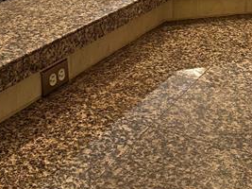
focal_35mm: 69
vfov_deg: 19.3
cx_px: 152
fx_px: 502
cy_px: -73
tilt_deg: -7.6
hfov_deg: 28.1
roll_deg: +0.7
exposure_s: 1/60
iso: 125
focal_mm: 6.86
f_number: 1.78
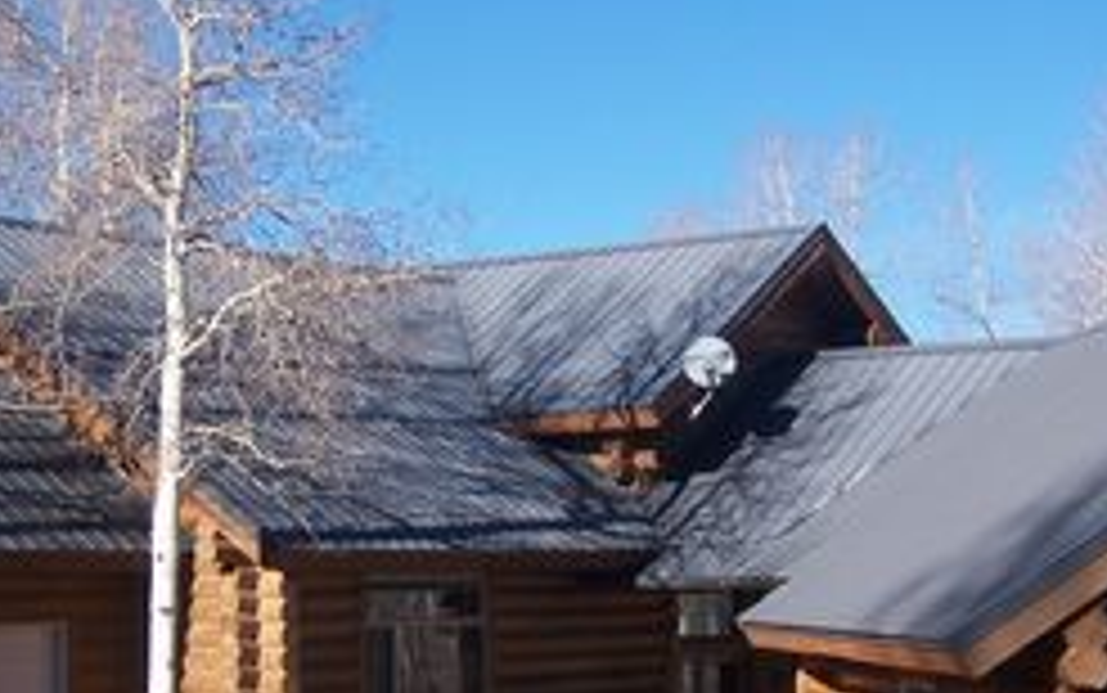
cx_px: 576
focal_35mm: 95
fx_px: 2867
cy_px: 612
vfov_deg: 13.7
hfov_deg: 21.8
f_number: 4.8
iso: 80
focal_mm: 10
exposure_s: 1/500
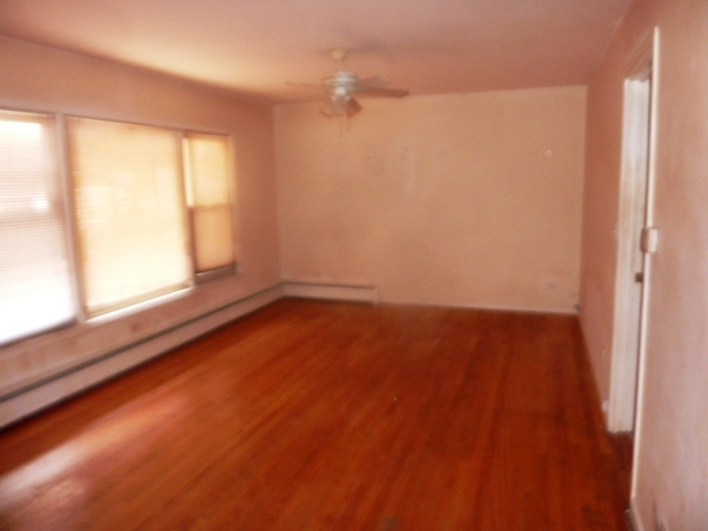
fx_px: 511
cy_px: 266
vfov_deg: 54.9
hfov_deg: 69.4
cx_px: 354
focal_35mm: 25
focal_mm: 4.1
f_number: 3.3
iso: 320
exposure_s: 1/30
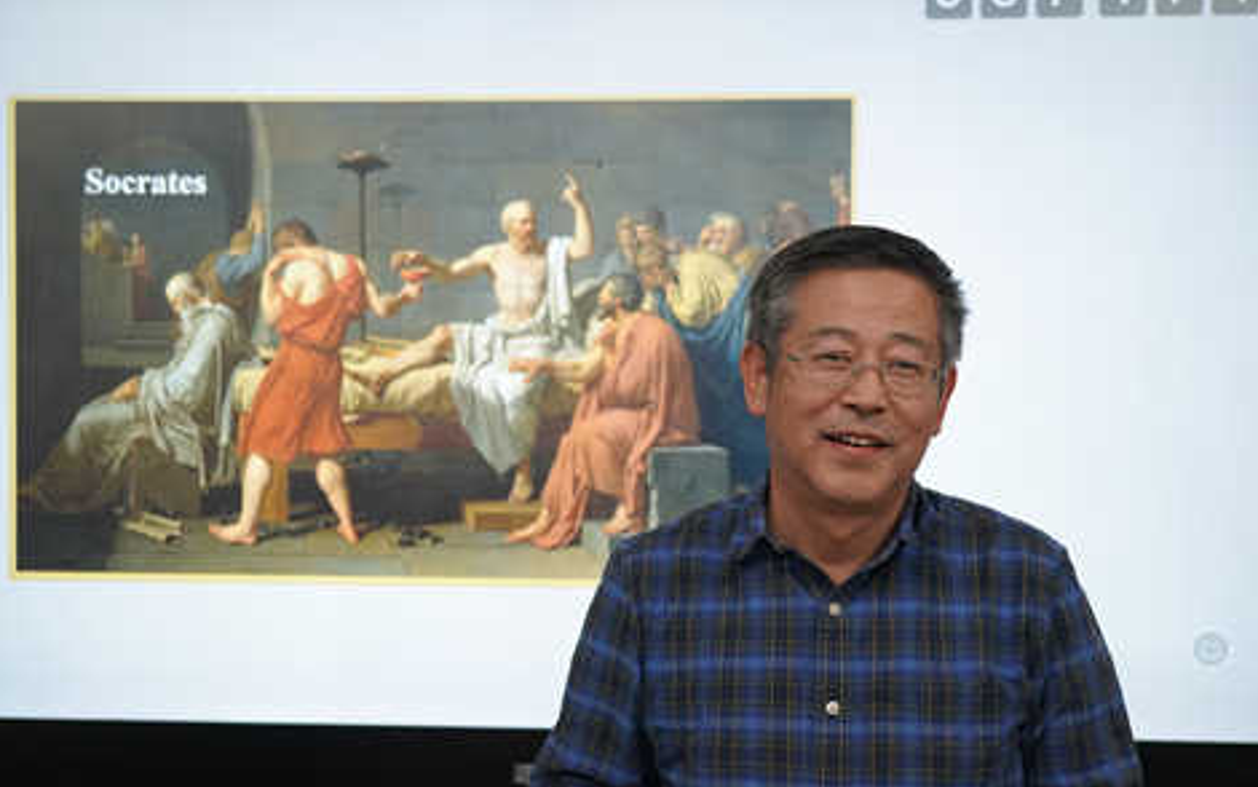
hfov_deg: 41.0
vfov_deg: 26.3
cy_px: 450
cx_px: 557
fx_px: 1680
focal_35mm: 49
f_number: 4
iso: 2000
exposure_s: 1/160
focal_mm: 39
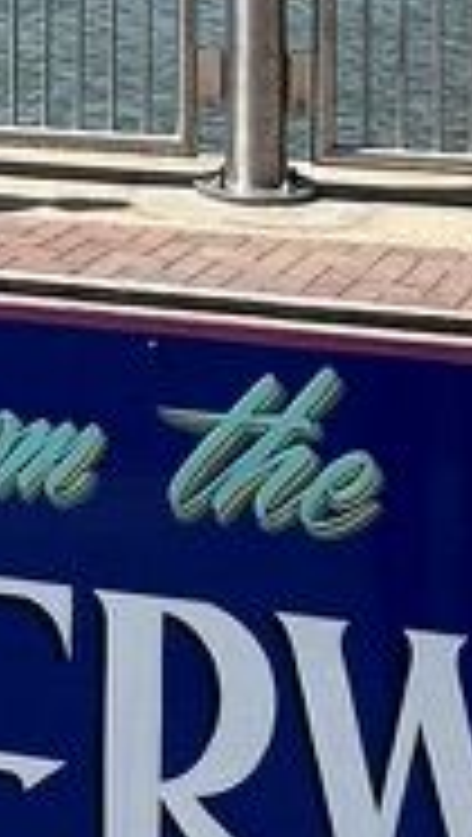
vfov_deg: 21.9
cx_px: -22
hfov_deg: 14.2
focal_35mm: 84
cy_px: -346
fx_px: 1864
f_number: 2.2
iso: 50
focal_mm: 2.22
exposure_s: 1/2959
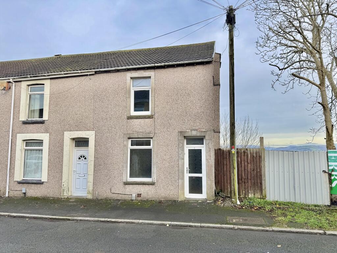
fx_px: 234
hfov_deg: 71.6
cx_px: 168
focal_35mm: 24
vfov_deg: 56.8
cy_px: 126
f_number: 1.78
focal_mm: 6.76
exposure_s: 1/527
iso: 80
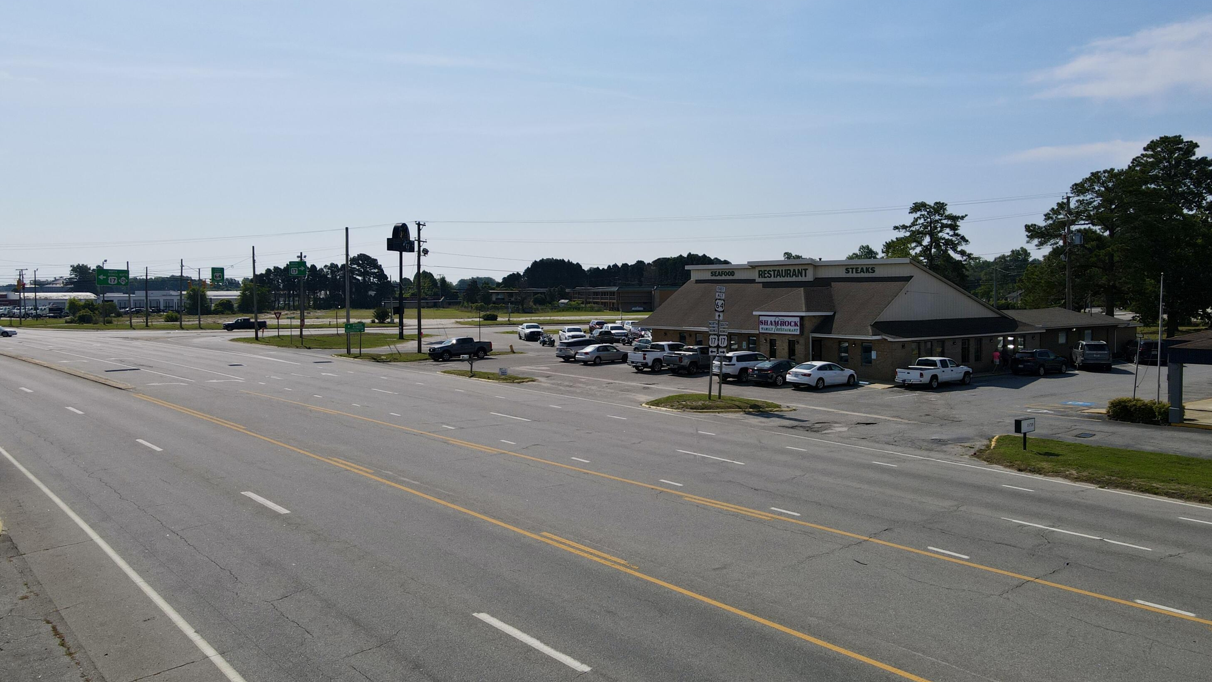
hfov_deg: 69.9
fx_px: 868
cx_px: 619
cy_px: 324
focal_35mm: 27
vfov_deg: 42.9
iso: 100
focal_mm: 4.5
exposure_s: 1/1500
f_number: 2.8
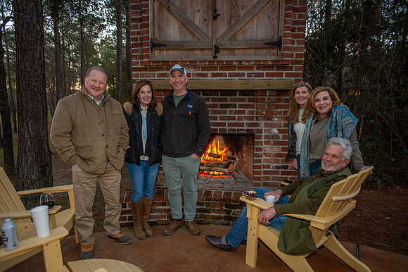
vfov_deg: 53.1
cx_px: 204
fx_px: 272
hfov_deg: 73.8
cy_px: 136
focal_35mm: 24
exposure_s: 1/50
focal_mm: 24
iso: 400
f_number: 2.8
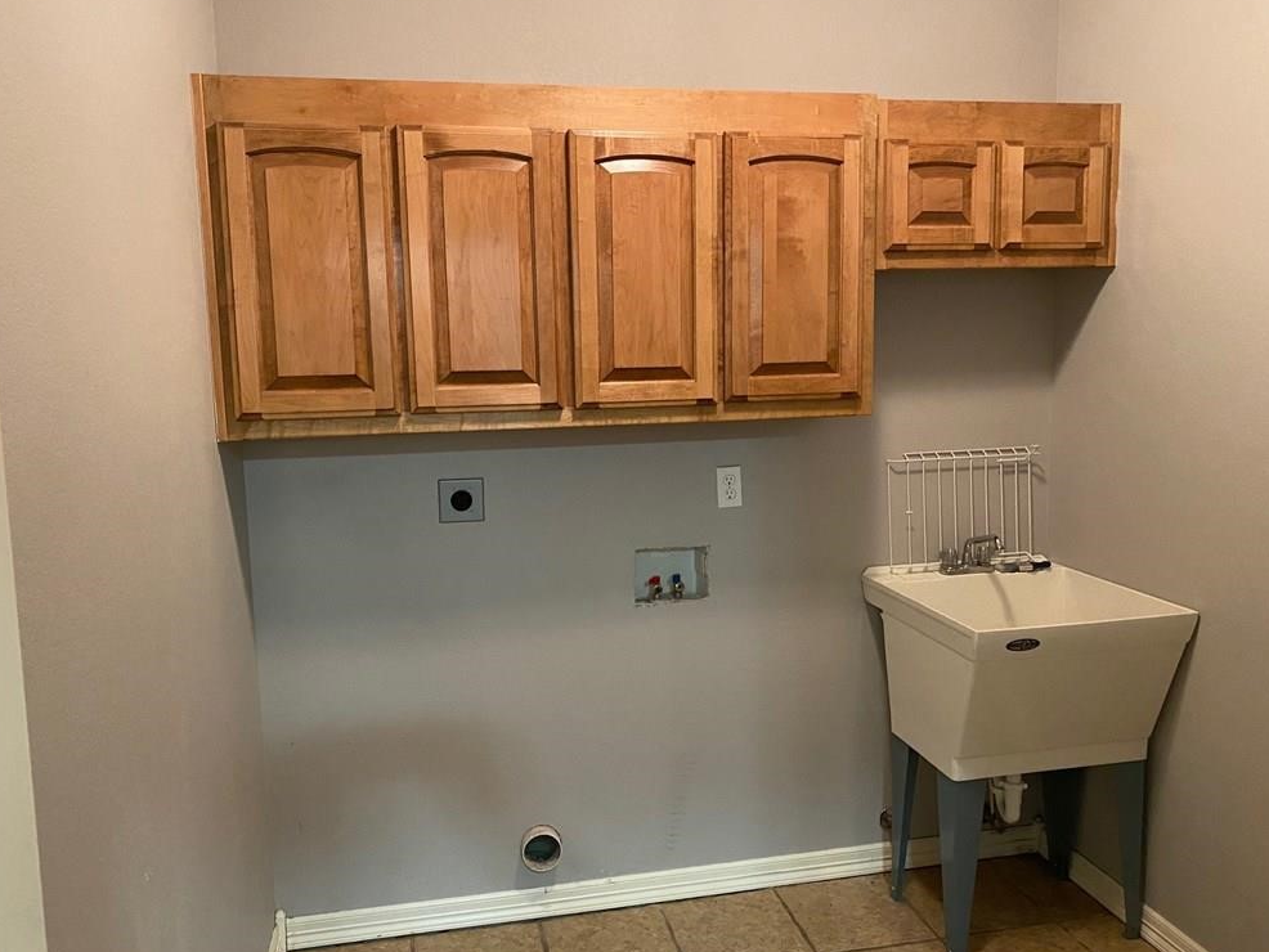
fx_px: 990
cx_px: 624
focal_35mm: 27
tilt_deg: -7.7
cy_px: 475
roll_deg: +1.9
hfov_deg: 65.3
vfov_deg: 51.4
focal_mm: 4.25
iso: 500
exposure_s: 1/40
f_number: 1.8
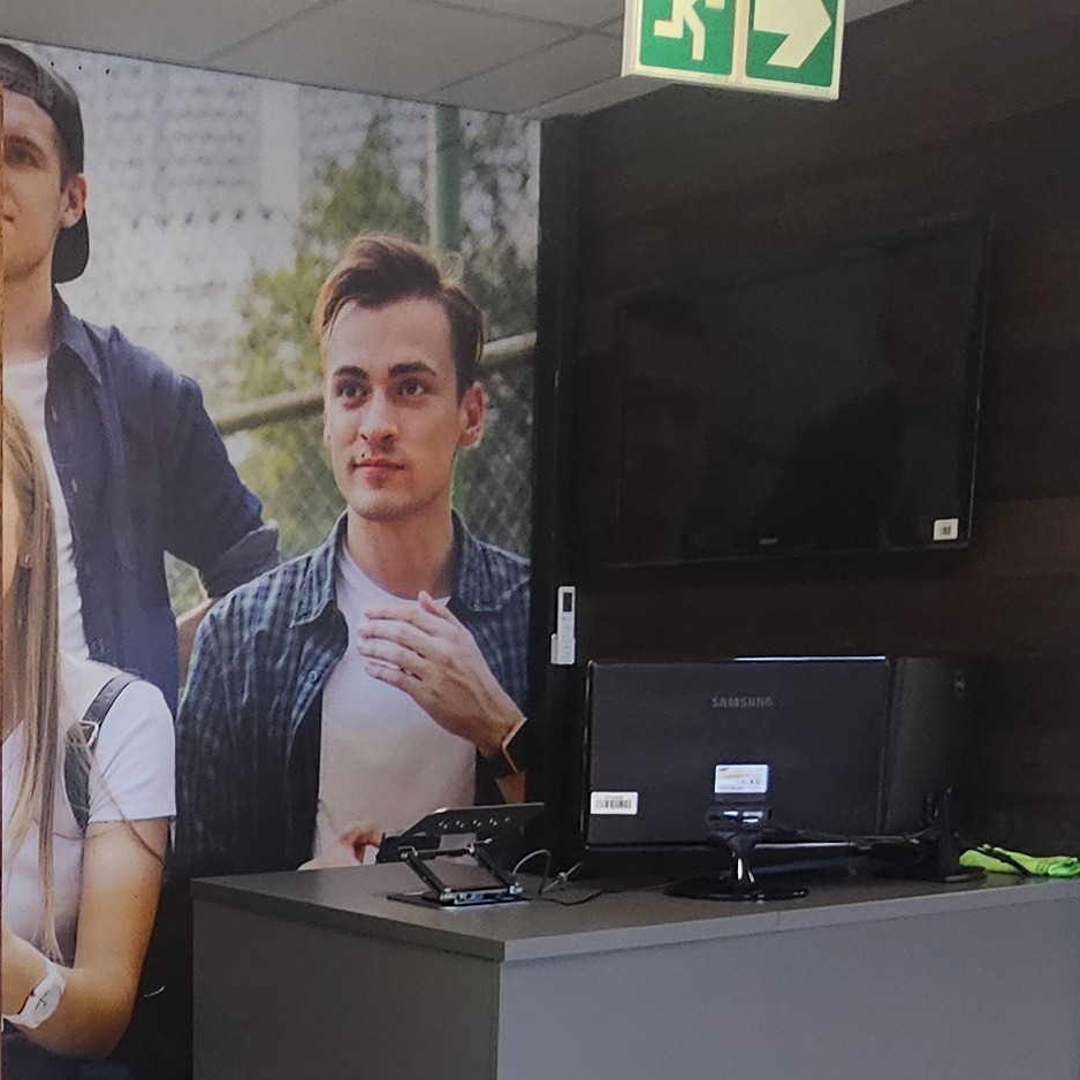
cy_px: 917
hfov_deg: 32.6
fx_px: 1730
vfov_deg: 33.3
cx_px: 75
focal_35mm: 49
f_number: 2.2
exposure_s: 1/50
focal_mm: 2.2
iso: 100
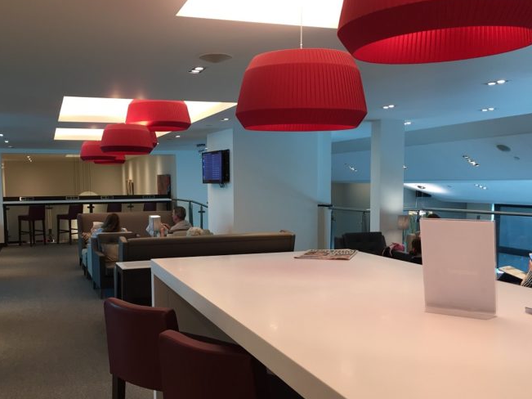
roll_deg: -0.1
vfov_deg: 38.5
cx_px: 231
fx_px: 569
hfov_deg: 50.0
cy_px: 235
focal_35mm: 37
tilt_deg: -5.3
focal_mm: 4.15
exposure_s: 1/33
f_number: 2.2
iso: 40
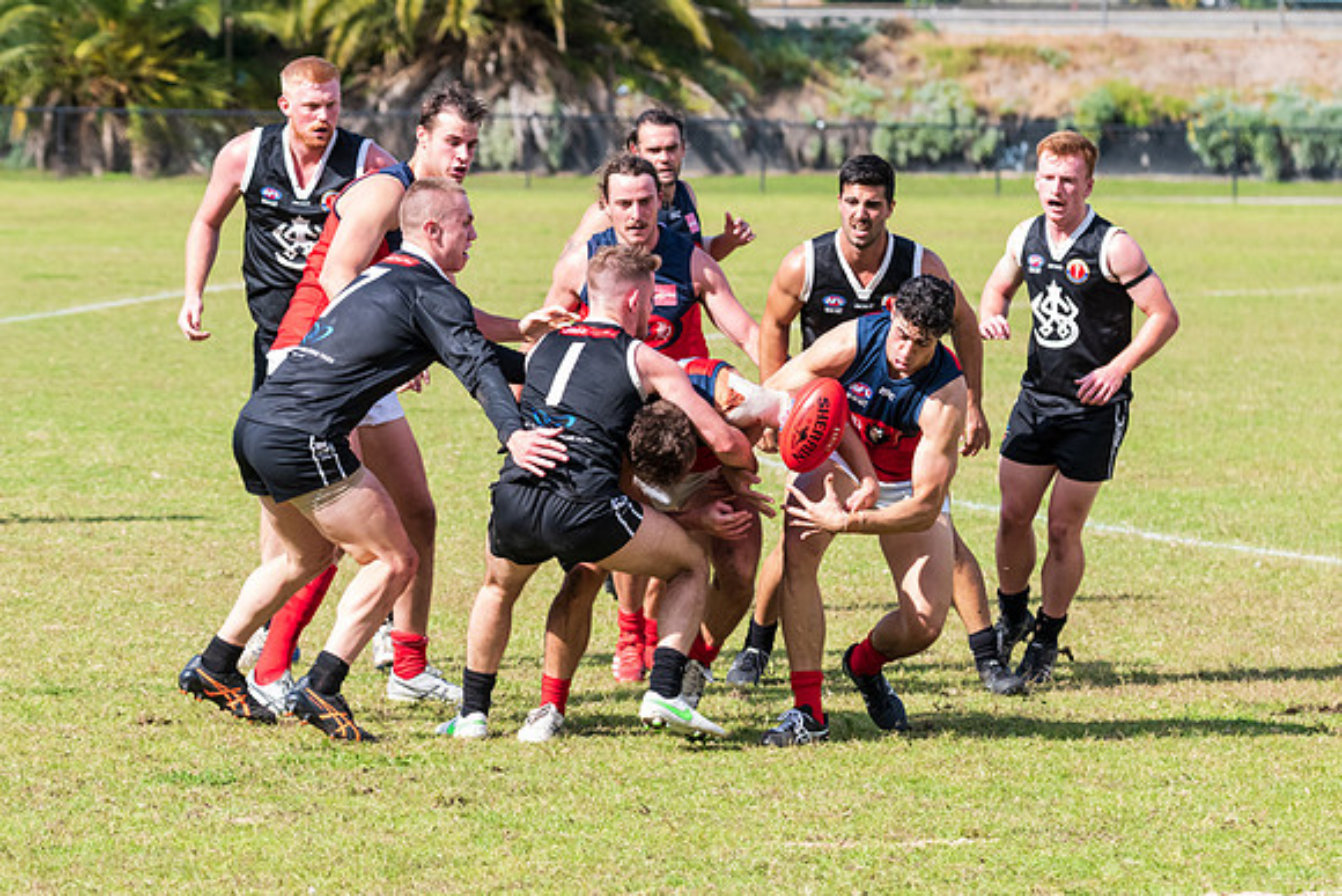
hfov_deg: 8.1
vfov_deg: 5.4
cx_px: 638
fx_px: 9498
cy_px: 433
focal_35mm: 255
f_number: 9
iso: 1250
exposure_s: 1/1600
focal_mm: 200
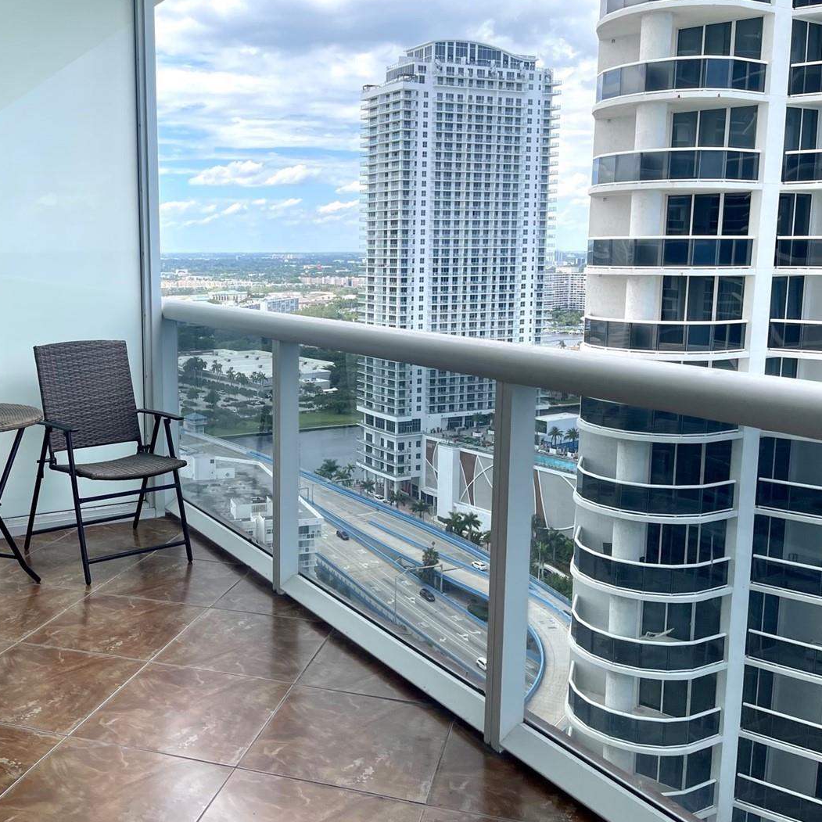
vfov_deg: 47.2
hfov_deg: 46.4
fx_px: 940
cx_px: 265
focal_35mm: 35
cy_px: 378
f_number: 1.6
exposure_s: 1/1597
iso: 32
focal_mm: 5.1
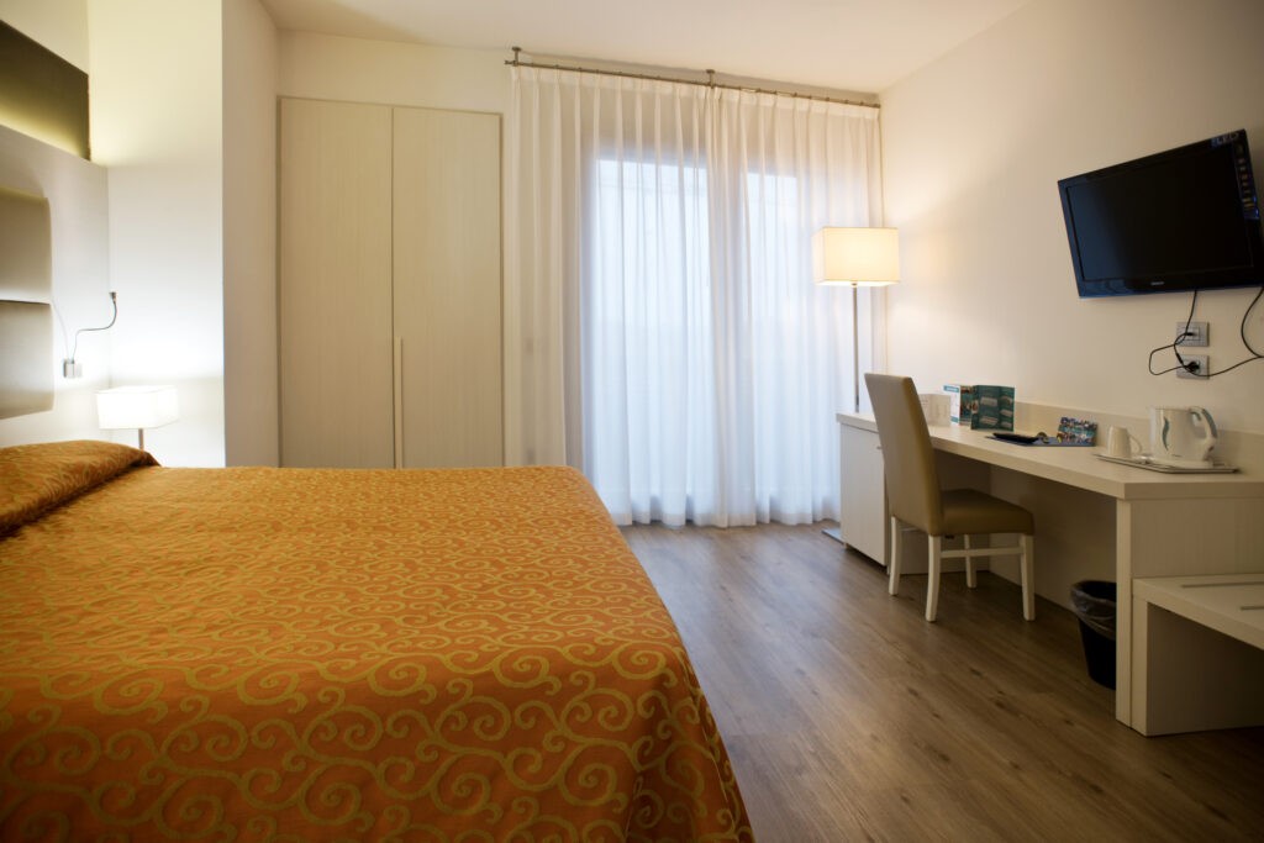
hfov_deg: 84.0
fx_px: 702
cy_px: 422
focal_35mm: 20
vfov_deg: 61.9
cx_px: 632
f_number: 4.5
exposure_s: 1/25
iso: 160
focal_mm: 20
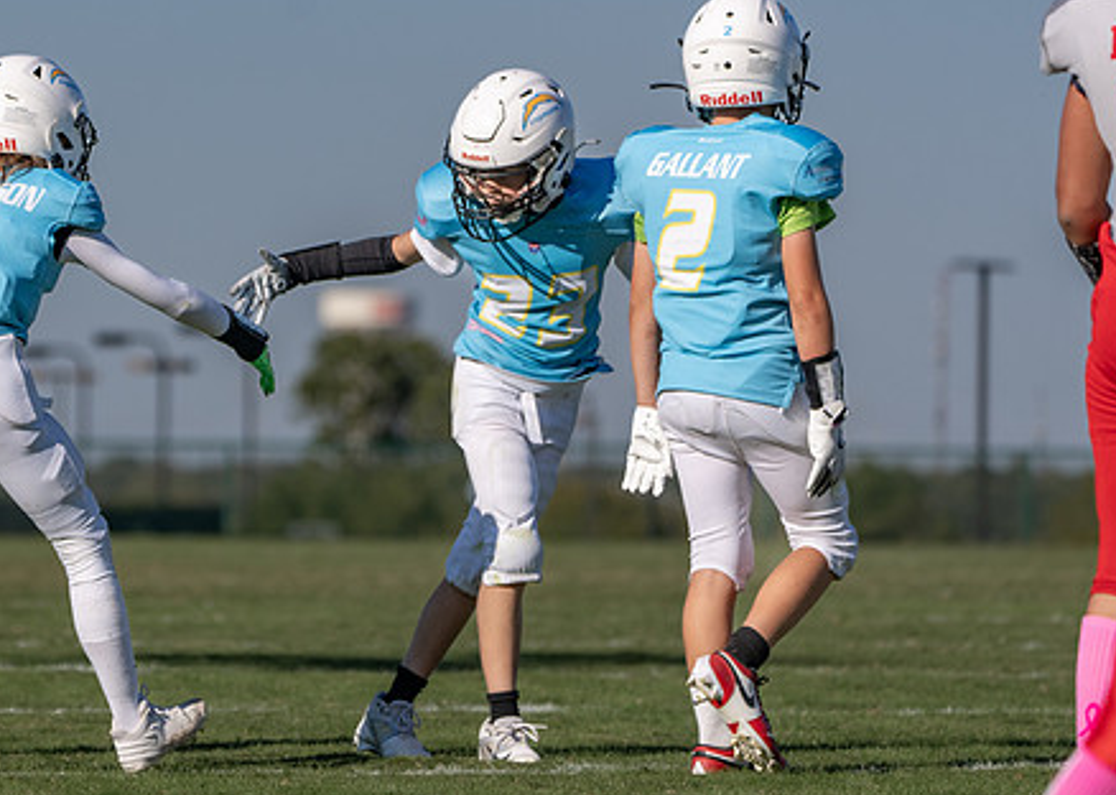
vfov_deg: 4.1
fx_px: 11083
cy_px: 397
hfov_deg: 5.8
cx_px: 276
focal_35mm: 350
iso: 250
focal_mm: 229
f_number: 5.6
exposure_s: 1/2500
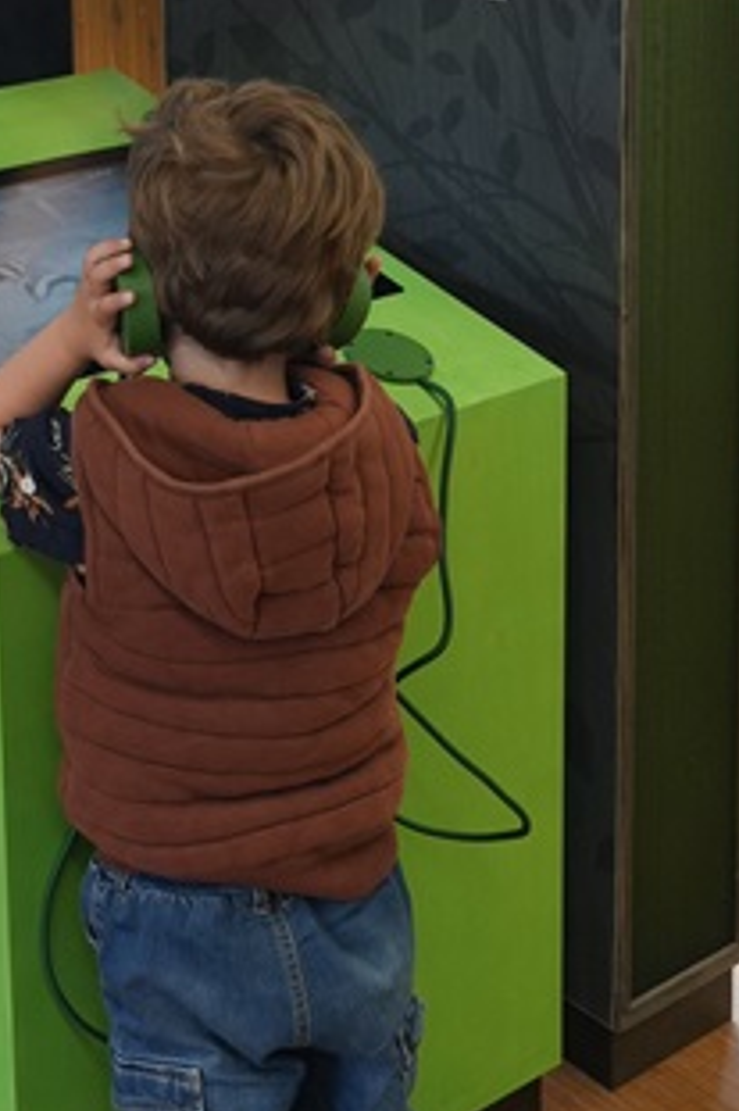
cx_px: -207
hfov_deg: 20.0
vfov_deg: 29.7
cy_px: -25
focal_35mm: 63
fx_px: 1930
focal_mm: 19.5
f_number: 4
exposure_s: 1/160
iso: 1000
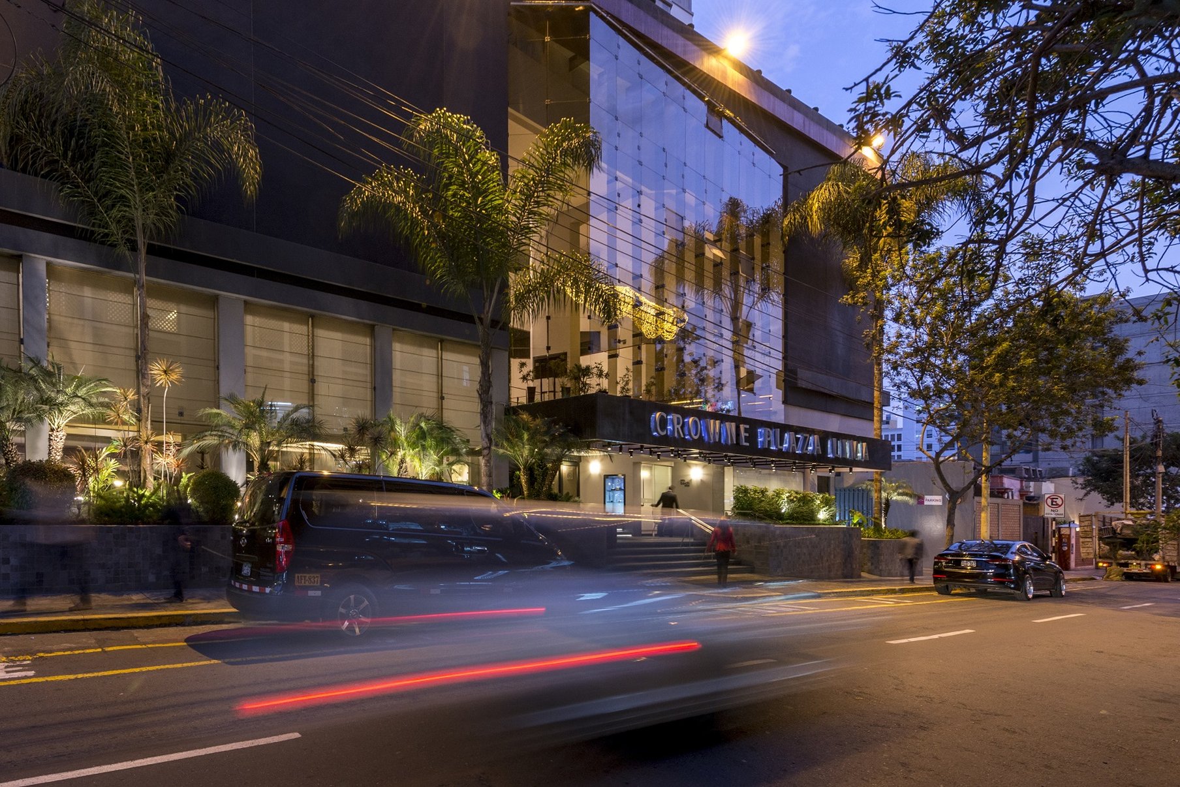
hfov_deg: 104.2
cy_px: 394
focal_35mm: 14
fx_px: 459
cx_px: 590
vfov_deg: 81.2
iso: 400
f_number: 9
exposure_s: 1/2
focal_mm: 14
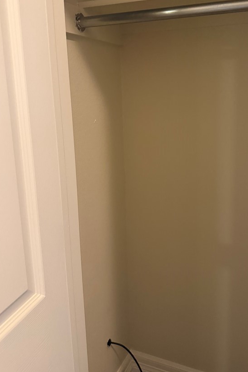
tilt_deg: -11.6
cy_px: 148
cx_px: 152
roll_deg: +1.0
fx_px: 320
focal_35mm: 31
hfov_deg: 42.1
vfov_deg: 59.8
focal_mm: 6.76
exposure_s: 1/60
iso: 800
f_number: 1.78
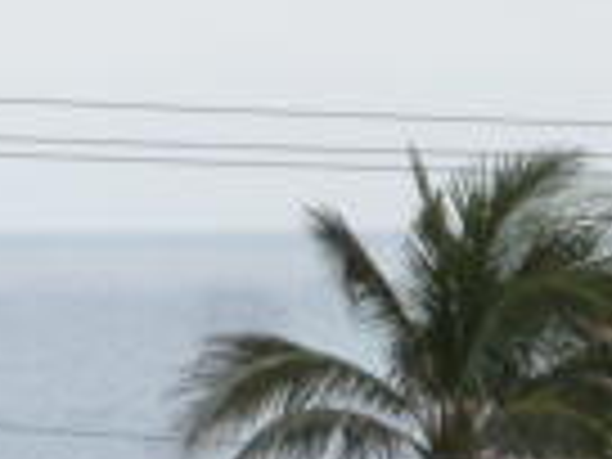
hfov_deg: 2.7
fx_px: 12942
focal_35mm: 732
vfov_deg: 2.0
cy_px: 846
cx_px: -72
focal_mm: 27.7
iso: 160
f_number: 5.3
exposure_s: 1/100
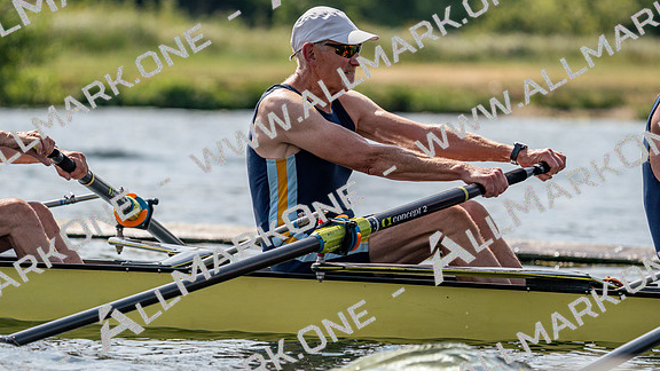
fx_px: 6300
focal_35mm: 360
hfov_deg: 6.0
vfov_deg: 3.4
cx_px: 331
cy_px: 177
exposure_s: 1/1600
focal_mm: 341
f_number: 6.3
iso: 200
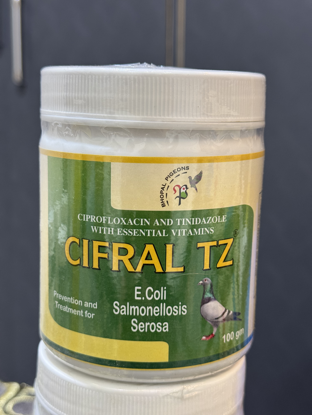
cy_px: 208
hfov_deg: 30.3
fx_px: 577
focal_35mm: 48
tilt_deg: -5.9
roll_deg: -0.6
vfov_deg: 39.7
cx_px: 156
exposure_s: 1/33
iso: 200
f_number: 1.78
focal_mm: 6.76
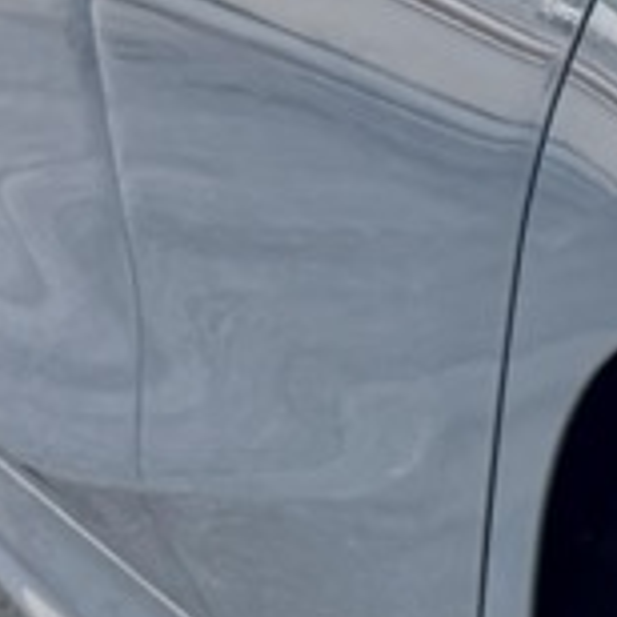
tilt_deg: -12.6
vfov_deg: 10.9
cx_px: 1983
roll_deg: -3.6
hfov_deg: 8.6
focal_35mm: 161
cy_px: 276
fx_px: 3247
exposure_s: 1/121
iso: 200
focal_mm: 6.76
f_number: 1.78
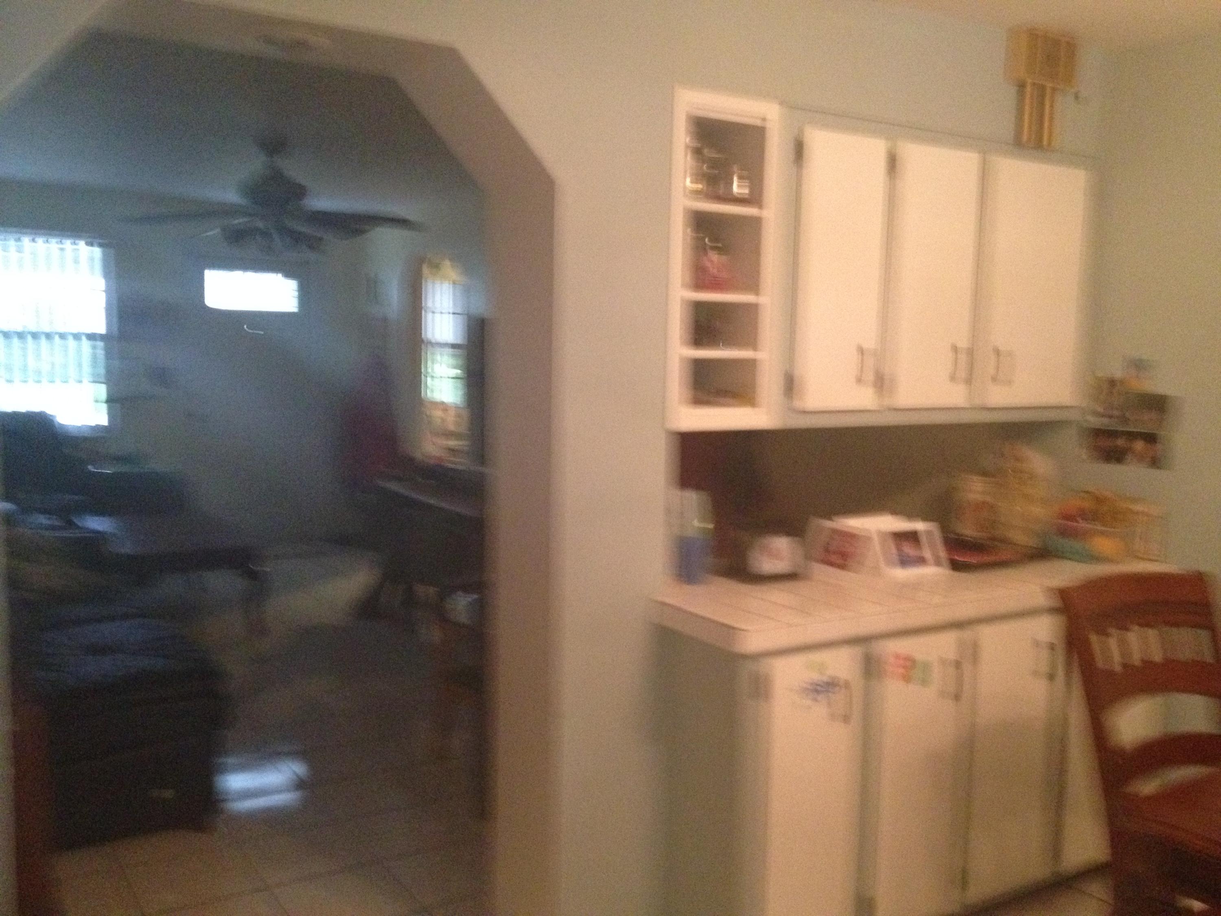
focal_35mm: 35
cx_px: 610
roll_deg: -1.0
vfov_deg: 40.7
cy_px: 458
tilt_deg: -3.0
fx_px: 1235
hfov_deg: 52.6
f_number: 2.4
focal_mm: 4.28
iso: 500
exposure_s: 1/15
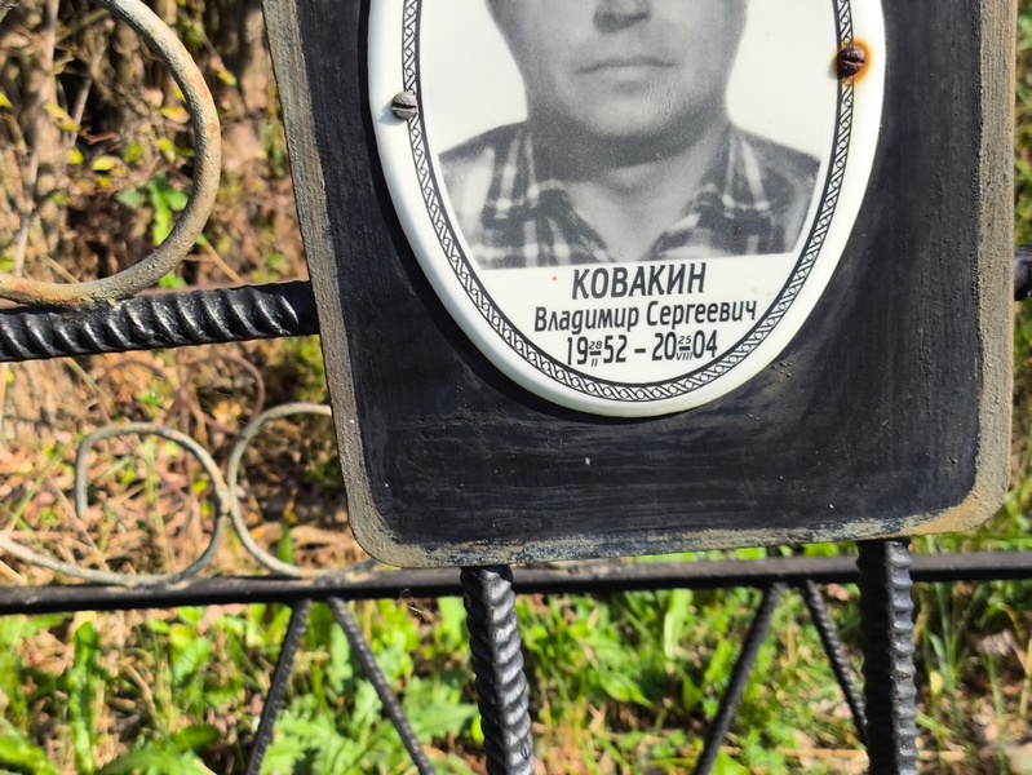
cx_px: 516
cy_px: 388
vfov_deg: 29.1
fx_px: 1491
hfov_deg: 38.2
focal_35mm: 50
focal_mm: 4.71
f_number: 1.7
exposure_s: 1/877
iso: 50
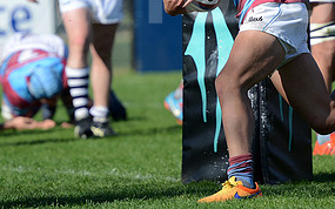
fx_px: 5121
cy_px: -17
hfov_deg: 3.7
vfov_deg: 2.3
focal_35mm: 561
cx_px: 187
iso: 320
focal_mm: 270
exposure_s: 1/2000
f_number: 4
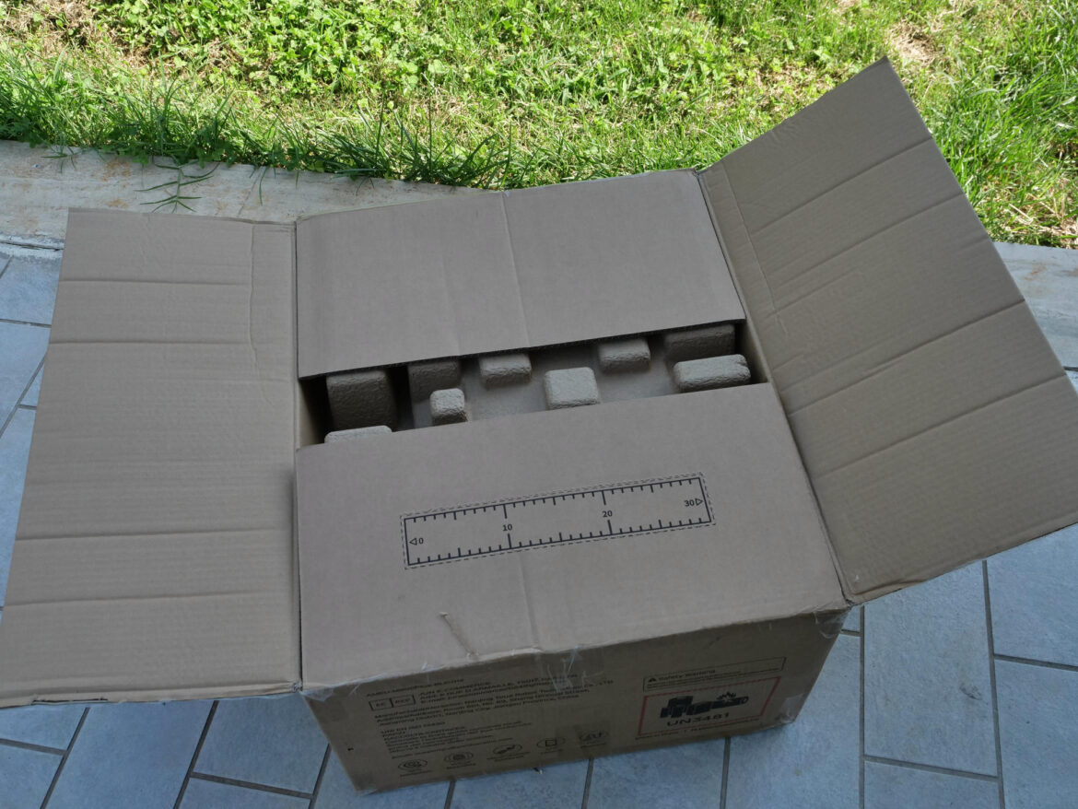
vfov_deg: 41.8
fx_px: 1059
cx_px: 539
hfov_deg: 53.9
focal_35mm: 34
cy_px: 404
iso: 400
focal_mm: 17
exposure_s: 1/500
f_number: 6.3
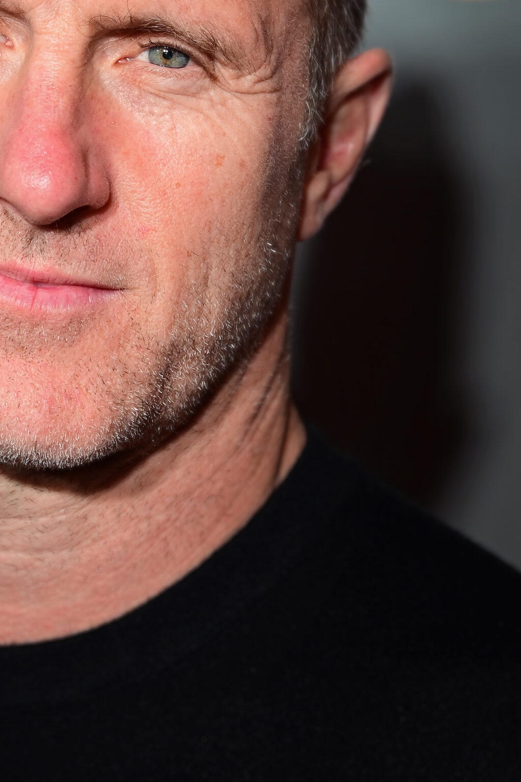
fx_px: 3499
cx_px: 108
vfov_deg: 12.7
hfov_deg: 8.5
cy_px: 214
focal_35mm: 161
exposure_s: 1/100
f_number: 6.3
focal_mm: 97
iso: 1800
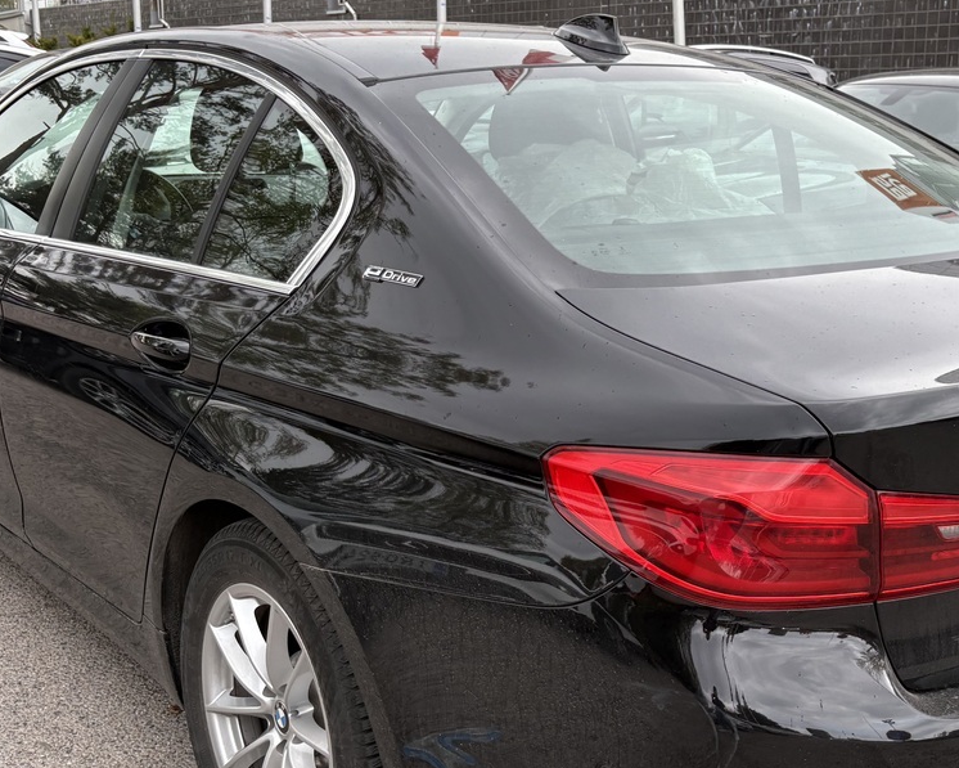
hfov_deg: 37.8
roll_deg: -1.6
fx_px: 1391
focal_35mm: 49
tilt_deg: -13.7
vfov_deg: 30.7
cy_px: 480
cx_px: 590
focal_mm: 5.96
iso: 40
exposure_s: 1/226
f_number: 1.6
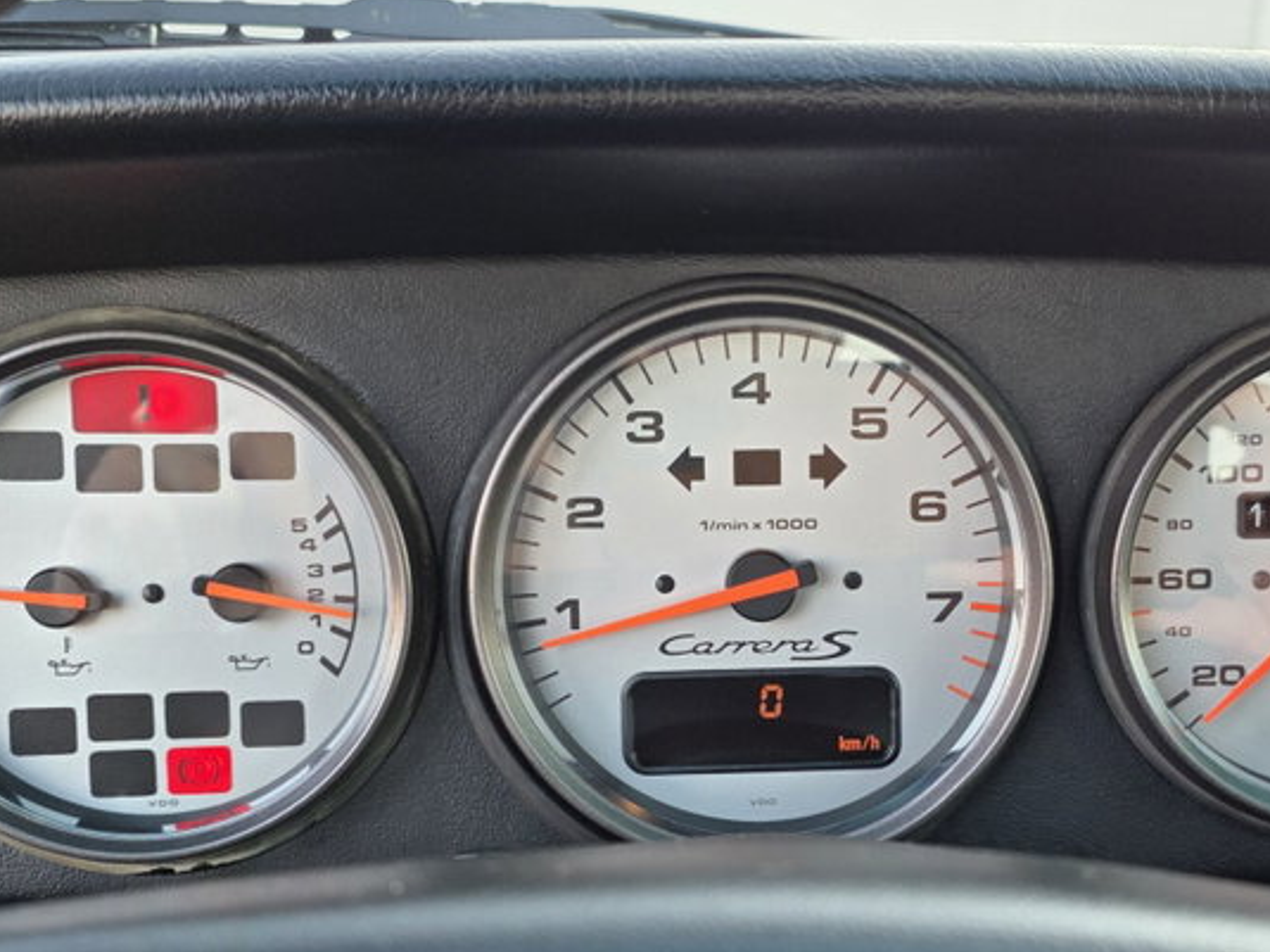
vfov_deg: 32.6
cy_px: 632
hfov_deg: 42.7
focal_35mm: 44
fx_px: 1614
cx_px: 788
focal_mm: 6.3
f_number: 1.7
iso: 100
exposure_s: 1/180
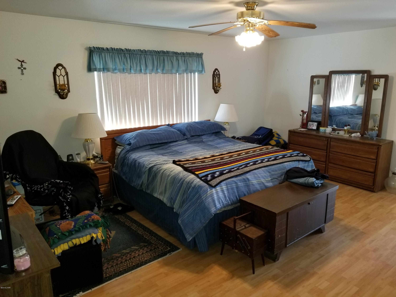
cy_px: 148
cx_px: 198
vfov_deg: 53.1
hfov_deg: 67.3
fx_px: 297
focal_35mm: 26
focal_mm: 4.3
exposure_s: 1/17
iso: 125
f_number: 1.7
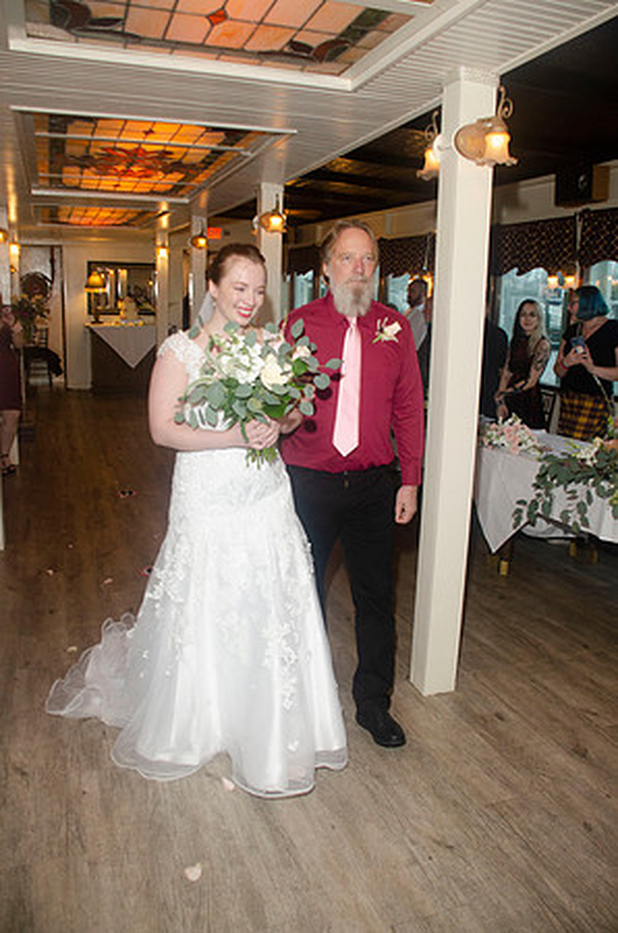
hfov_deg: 47.7
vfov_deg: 67.5
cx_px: 309
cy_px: 466
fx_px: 698
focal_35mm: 27
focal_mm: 18
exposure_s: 1/80
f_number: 3.5
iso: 400
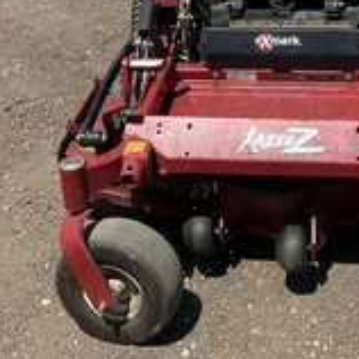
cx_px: 266
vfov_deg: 25.9
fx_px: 763
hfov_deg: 26.2
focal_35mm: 65
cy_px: 57
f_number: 1.8
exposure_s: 1/1848
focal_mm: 3
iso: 25
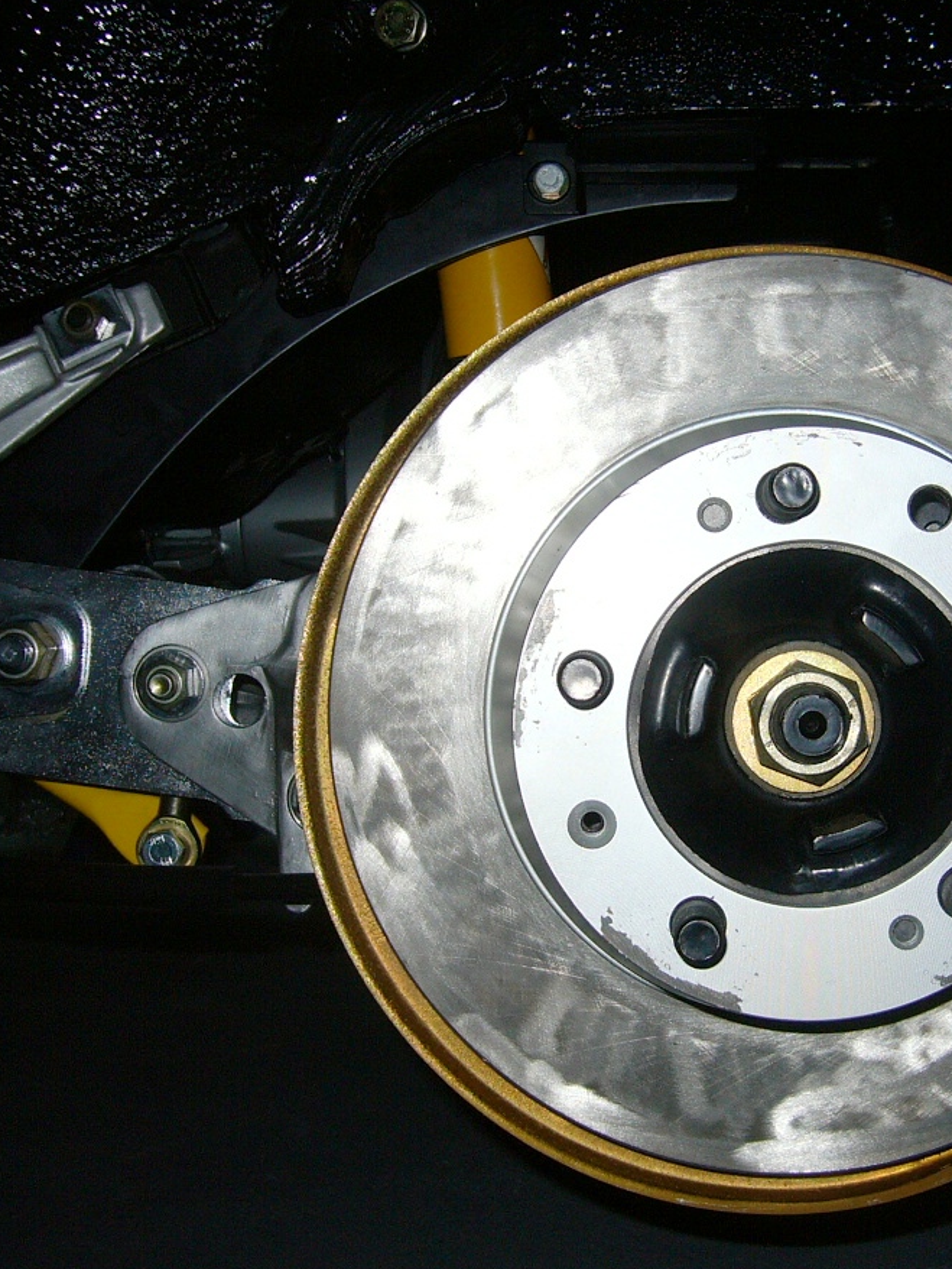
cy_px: 608
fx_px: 1869
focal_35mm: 51
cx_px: 667
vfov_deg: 37.5
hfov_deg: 28.3
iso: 100
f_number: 2.8
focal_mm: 5.8
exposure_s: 1/60
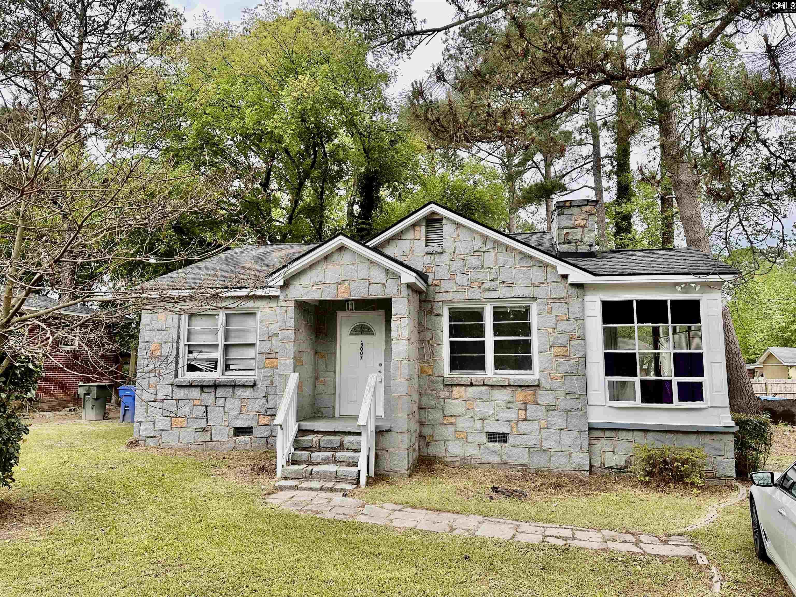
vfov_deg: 56.8
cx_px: 398
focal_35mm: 24
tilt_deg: +6.6
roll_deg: -0.3
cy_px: 298
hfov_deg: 71.6
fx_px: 552
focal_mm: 6.86
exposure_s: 1/555
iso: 80
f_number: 1.78
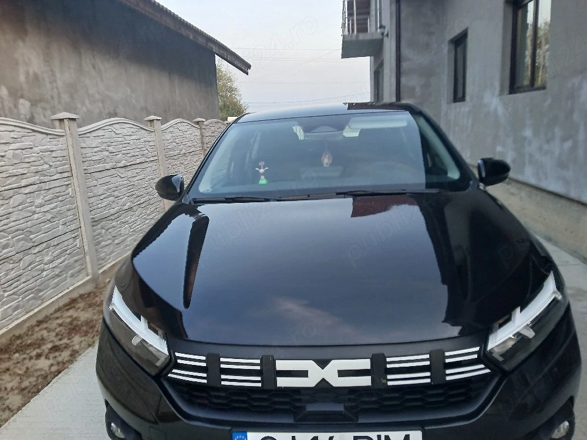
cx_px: 294
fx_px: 441
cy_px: 220
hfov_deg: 67.3
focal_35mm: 26
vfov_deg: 53.1
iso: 64
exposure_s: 1/50
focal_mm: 3.98
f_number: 1.8
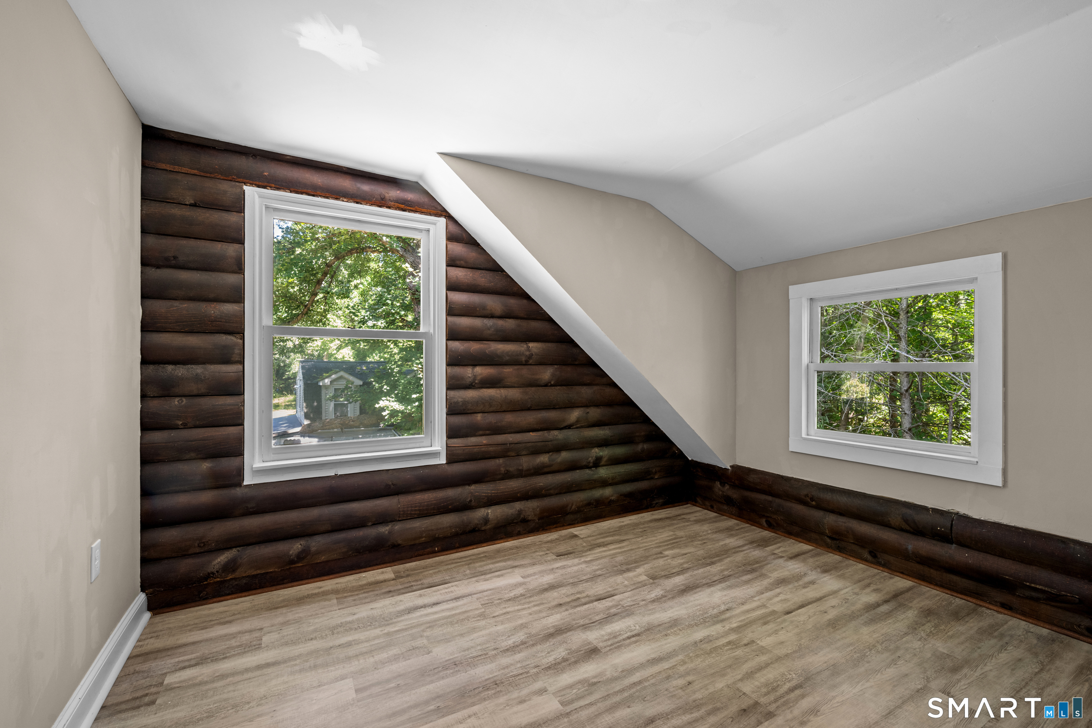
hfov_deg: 100.4
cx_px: 546
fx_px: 455
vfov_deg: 77.3
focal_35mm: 15
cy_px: 364
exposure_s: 1
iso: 320
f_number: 9
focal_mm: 15
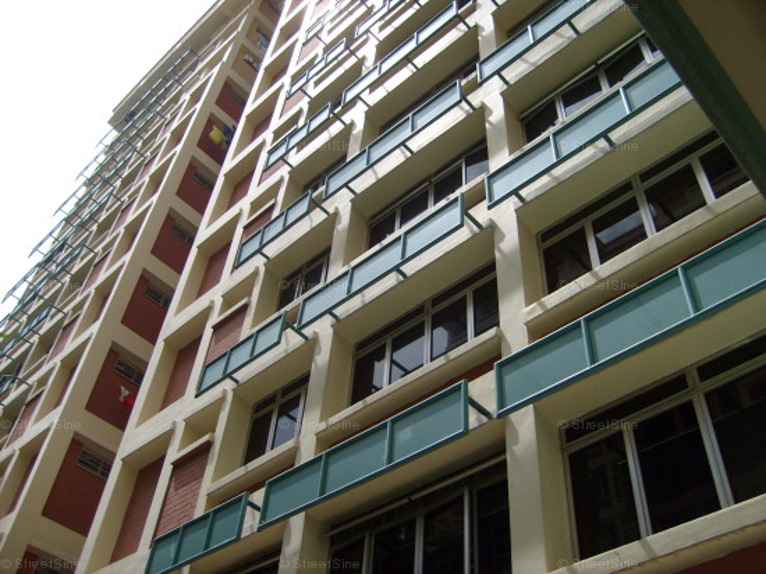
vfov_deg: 40.7
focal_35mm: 35
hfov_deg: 52.6
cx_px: 383
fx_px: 774
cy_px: 287
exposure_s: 1/250
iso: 80
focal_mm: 5.8
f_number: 7.1
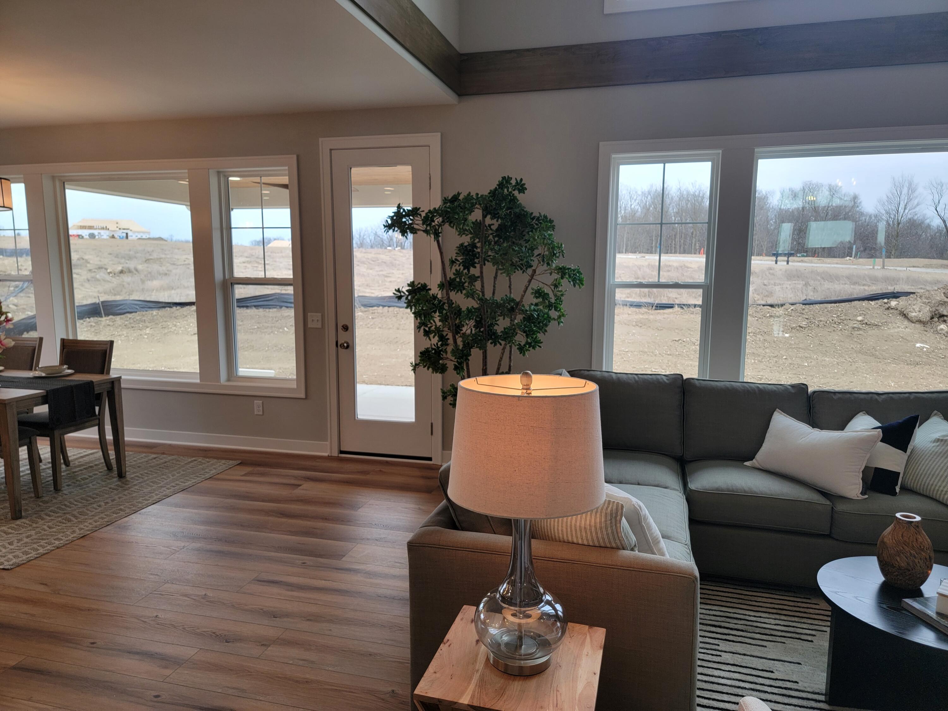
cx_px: 474
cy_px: 356
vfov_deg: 56.8
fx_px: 657
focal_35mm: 24
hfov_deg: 71.6
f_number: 1.8
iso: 80
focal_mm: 6.7
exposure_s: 1/120
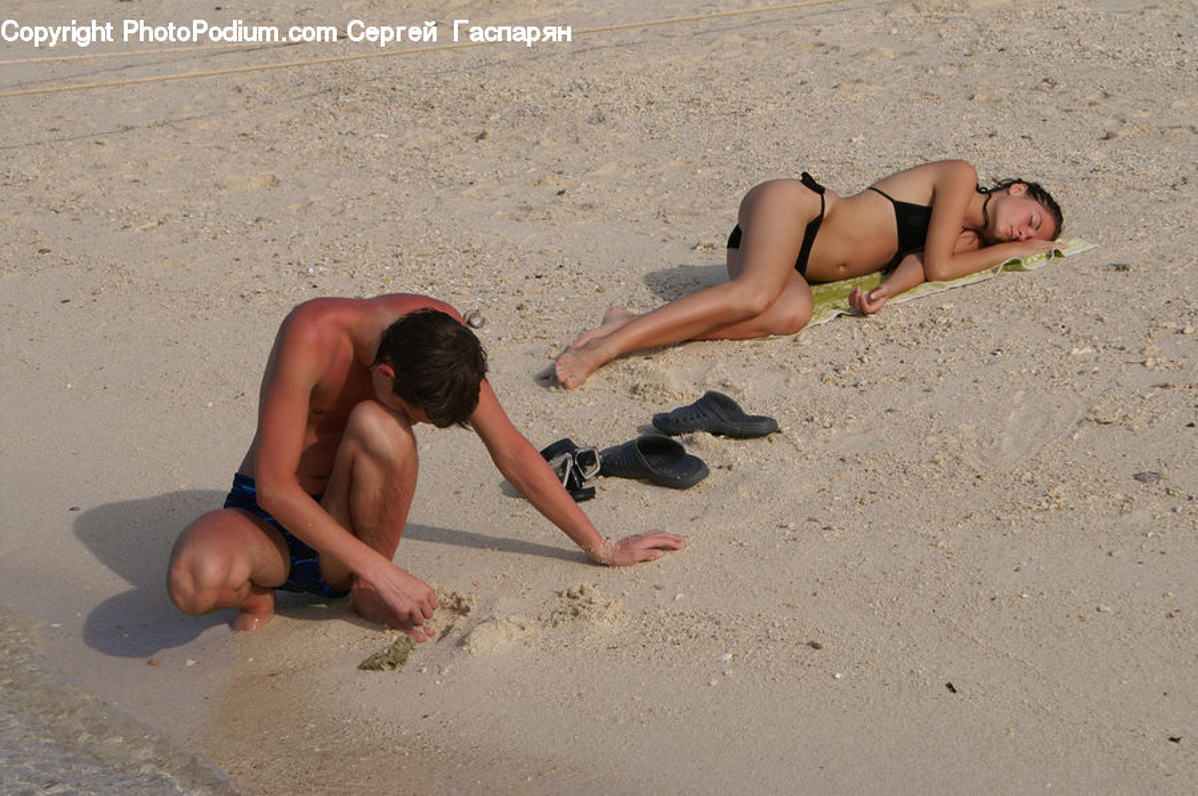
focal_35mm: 105
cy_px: 398
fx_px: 3490
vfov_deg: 13.0
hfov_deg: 19.5
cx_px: 599
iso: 100
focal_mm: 70
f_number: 13
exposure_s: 1/250
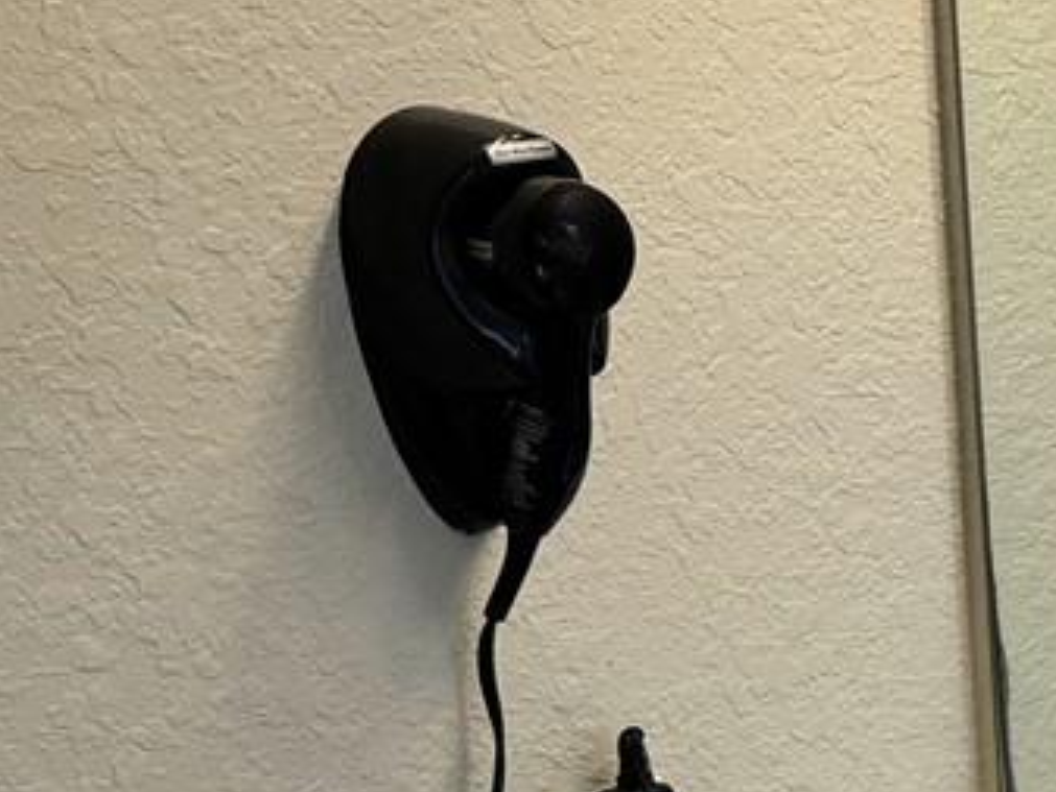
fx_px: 3479
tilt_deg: -14.3
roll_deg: -2.0
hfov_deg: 13.5
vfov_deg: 12.9
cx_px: 2397
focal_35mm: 114
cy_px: 701
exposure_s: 1/120
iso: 125
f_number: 1.78
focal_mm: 6.76
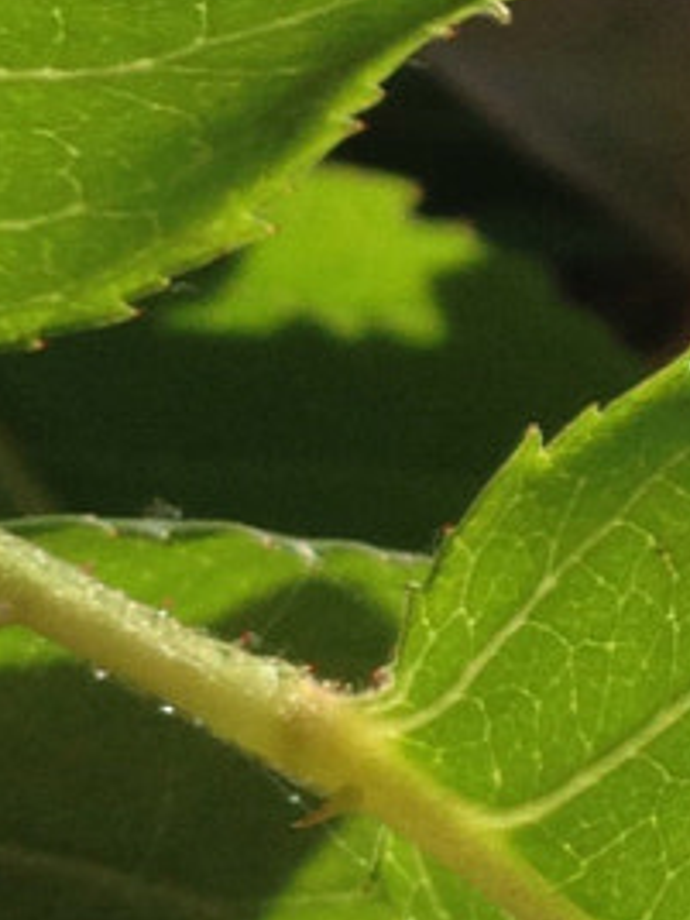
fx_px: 5236
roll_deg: +7.4
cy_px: 165
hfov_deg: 7.4
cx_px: 1147
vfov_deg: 10.0
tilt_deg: +28.1
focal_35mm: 197
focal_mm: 4.12
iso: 50
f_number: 2.4
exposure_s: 1/951
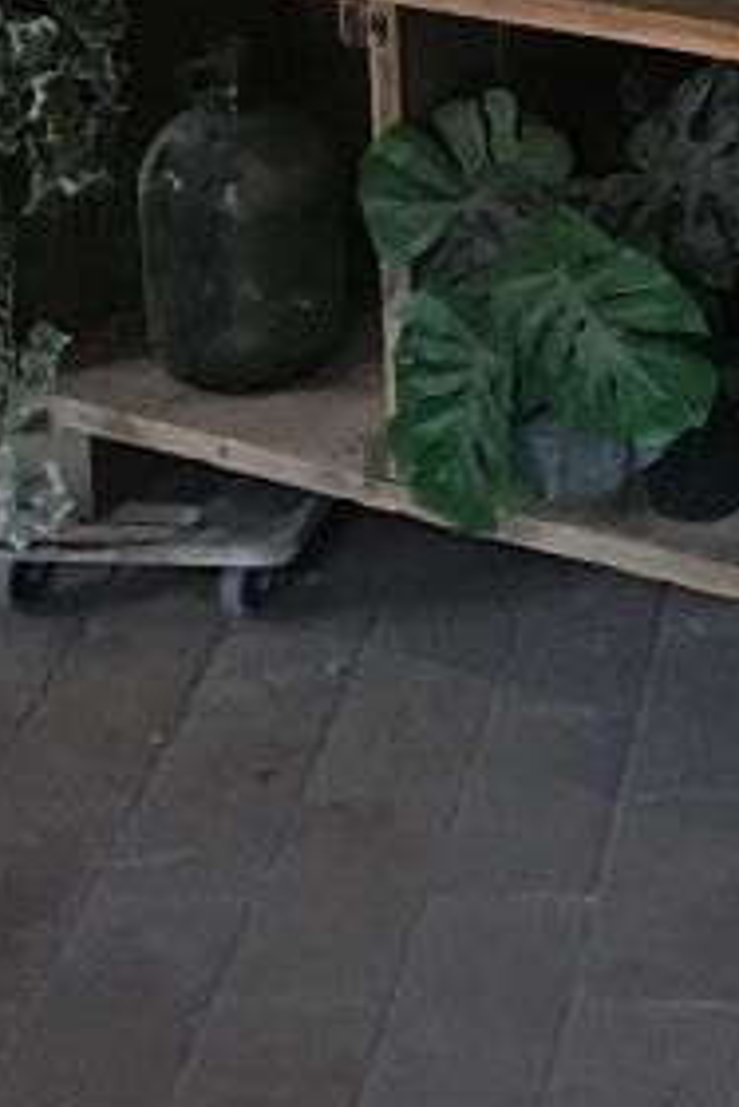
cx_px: 1002
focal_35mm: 97
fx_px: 2983
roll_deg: +0.9
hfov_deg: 13.5
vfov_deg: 19.6
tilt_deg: -13.0
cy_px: -261
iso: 400
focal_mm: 4.15
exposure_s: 1/17
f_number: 2.2
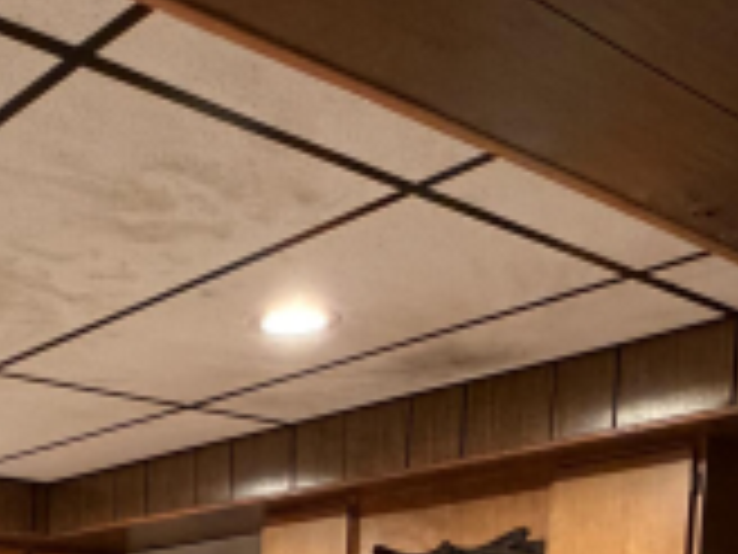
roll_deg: +0.2
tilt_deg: -7.1
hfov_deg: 32.5
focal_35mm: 57
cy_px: 865
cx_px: 110
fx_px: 1215
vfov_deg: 21.1
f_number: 2.2
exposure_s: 1/60
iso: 800
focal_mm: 2.22
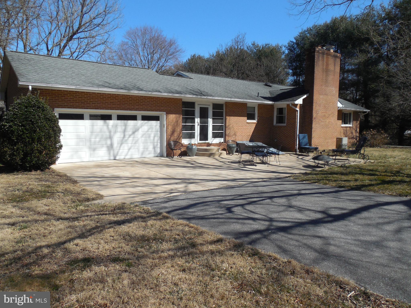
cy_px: 154
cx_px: 206
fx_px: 297
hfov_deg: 69.4
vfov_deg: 54.9
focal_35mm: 25
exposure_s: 1/400
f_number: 6.6
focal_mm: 4.5
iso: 125
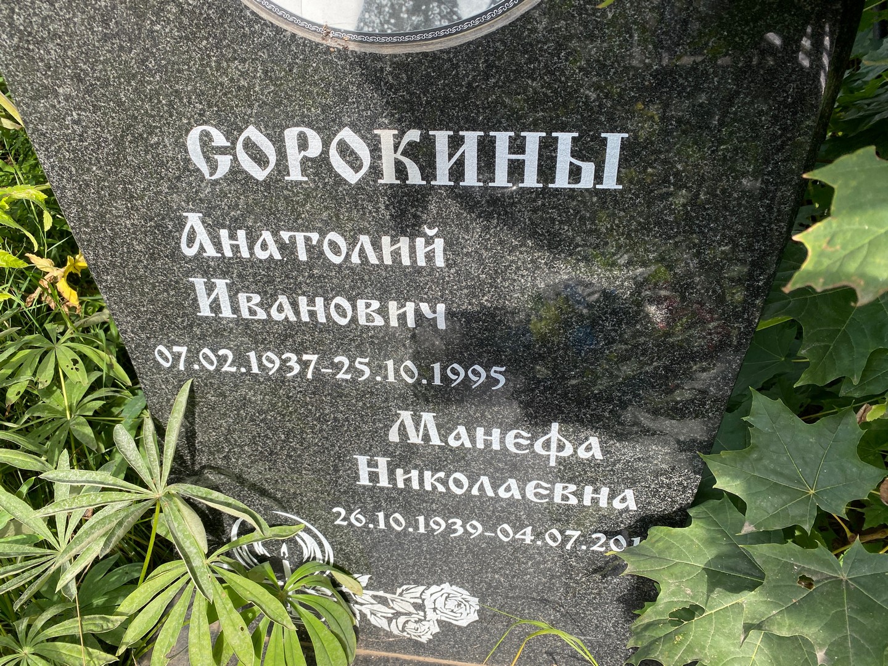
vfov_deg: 53.1
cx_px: 444
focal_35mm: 26
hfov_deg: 67.3
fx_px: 667
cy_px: 333
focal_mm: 4.25
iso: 32
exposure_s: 1/666
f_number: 1.8
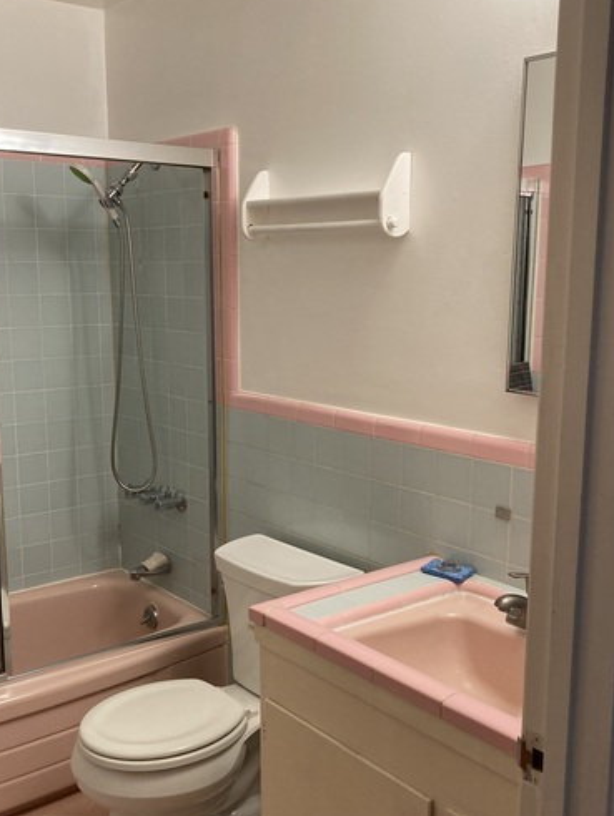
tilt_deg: -8.5
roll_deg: -0.5
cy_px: 436
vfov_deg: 48.9
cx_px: 286
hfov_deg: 37.7
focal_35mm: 38
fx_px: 898
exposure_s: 1/60
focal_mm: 3.99
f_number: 1.8
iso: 100
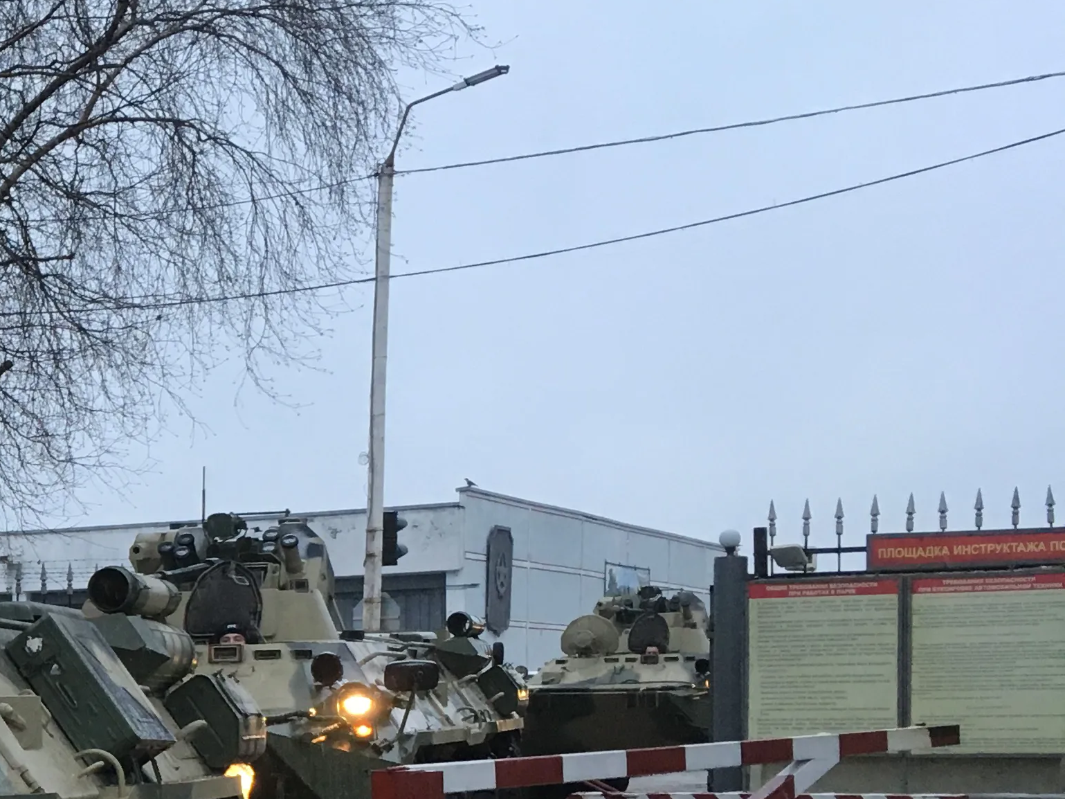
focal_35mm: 76
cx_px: -327
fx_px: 2338
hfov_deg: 22.8
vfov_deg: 19.0
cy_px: 740
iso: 50
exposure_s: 1/33
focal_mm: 4.15
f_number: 2.2
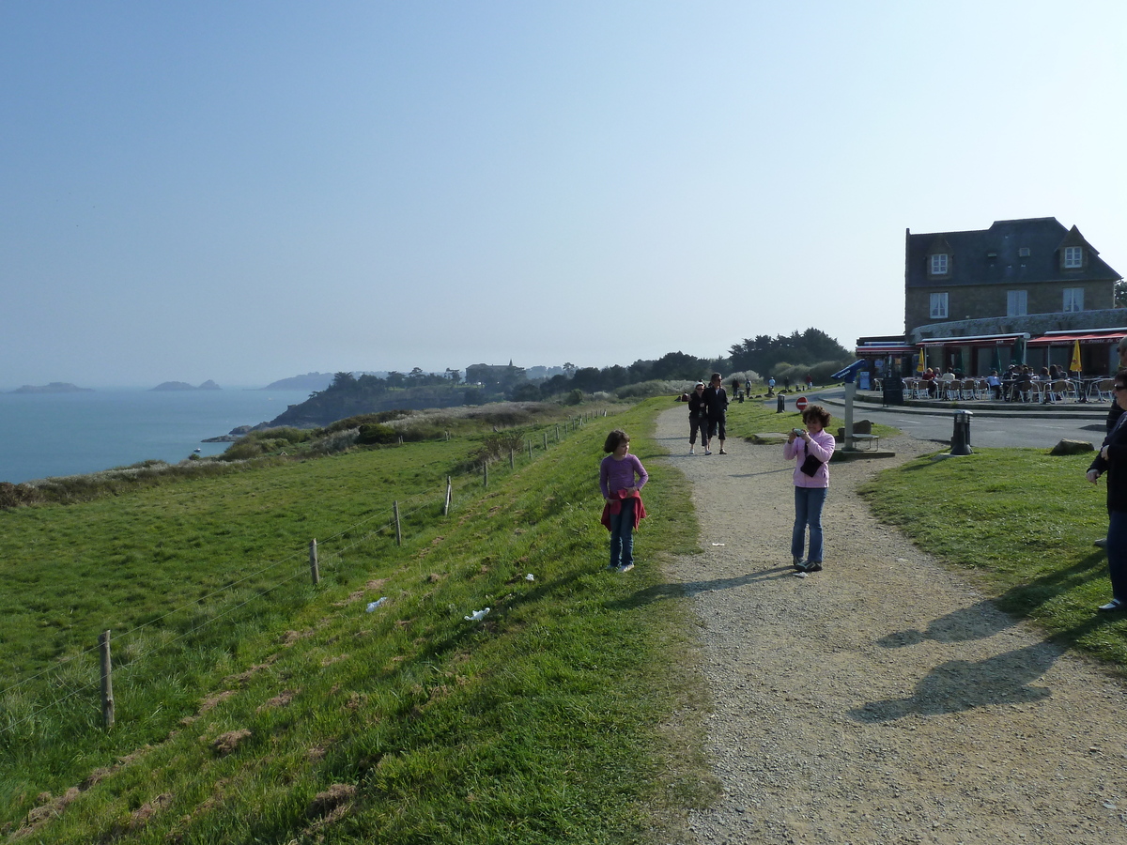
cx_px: 564
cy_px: 422
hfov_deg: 69.4
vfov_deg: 54.9
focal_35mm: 25
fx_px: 814
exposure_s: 1/500
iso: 125
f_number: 5.6
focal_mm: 4.1
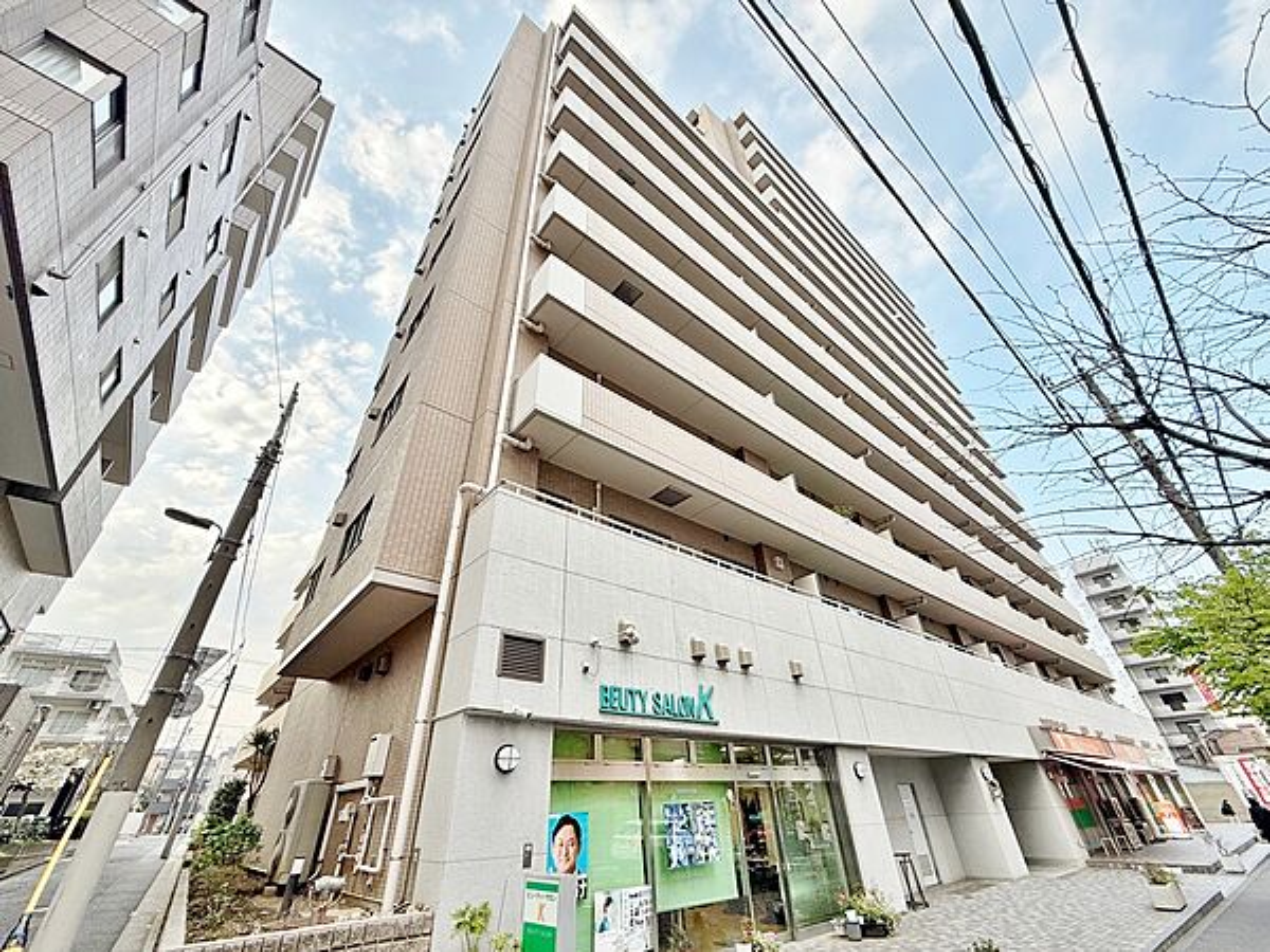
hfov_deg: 102.1
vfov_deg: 85.7
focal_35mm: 14
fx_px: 514
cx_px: 635
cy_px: 476
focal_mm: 2.22
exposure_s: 1/193
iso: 64
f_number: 2.2
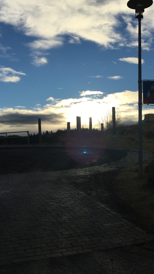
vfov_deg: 52.8
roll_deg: +1.8
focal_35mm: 38
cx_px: 87
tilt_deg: +4.7
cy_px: 130
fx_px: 276
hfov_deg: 31.2
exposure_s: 1/3846
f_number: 2.2
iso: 25
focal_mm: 4.15
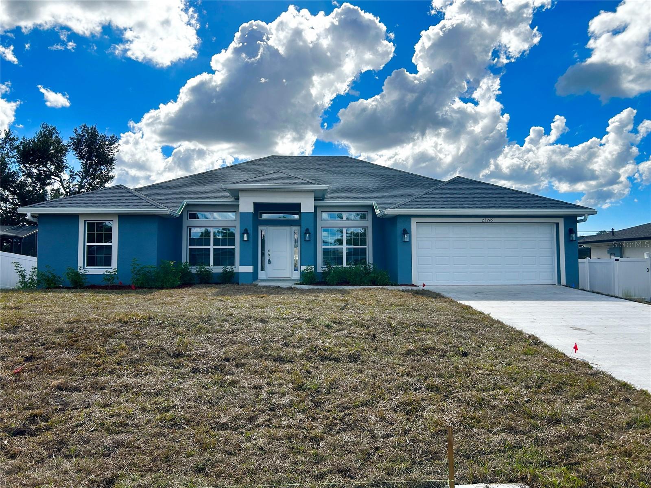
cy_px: 244
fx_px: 489
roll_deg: -0.5
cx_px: 326
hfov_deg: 67.3
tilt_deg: +4.2
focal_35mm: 26
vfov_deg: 53.1
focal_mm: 5.7
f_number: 1.5
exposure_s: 1/5587
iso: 50
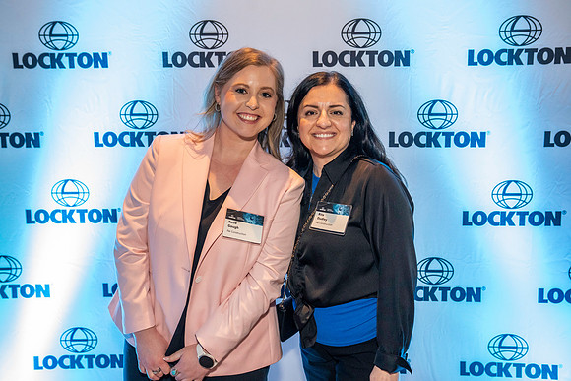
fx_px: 555
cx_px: 286
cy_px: 190
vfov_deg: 37.9
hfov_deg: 54.4
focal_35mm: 35
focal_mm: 35
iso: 6400
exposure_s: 1/160
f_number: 4
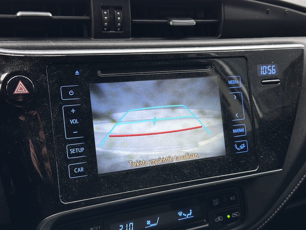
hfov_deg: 39.7
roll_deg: -0.5
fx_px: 424
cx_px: 153
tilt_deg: -10.8
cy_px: 115
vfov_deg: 30.3
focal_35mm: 48
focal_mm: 6.86
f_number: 1.78
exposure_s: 1/125
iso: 64
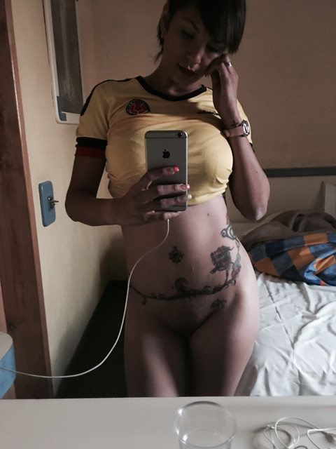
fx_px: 375
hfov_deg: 48.2
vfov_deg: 61.7
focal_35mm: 29
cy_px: 224
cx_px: 168
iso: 100
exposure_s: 1/4
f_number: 2.2
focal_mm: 4.15
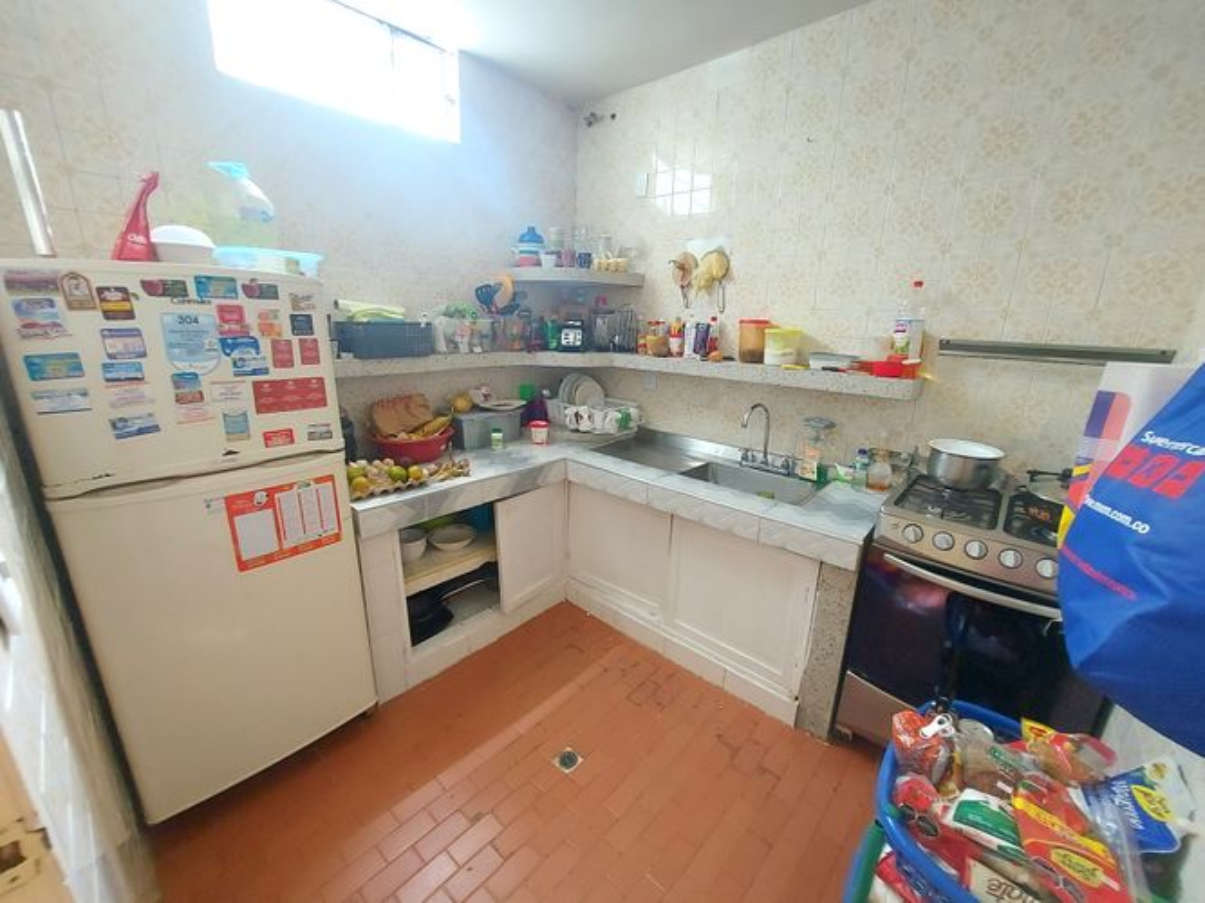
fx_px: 452
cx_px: 602
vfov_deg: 89.9
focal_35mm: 13
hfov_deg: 106.2
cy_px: 452
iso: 320
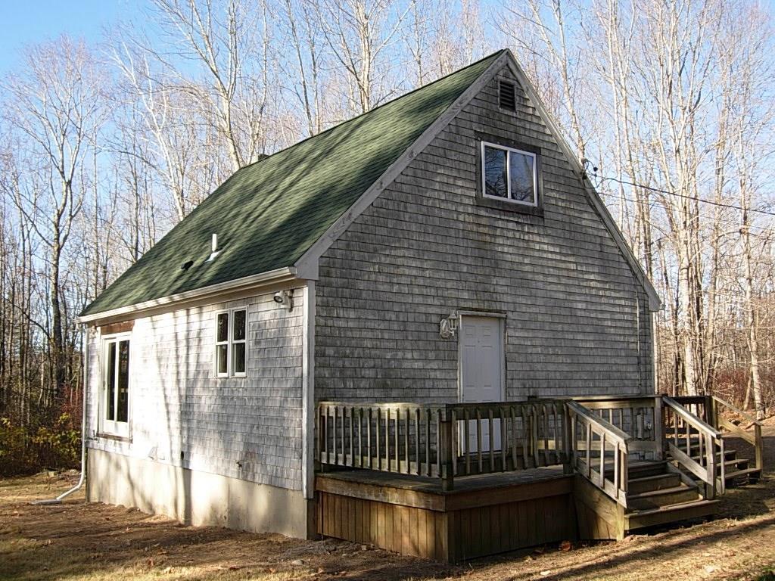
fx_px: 806
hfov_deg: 51.4
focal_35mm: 36
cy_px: 290
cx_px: 388
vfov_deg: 39.7
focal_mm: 7.5
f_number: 4.3
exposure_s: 1/186
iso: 50
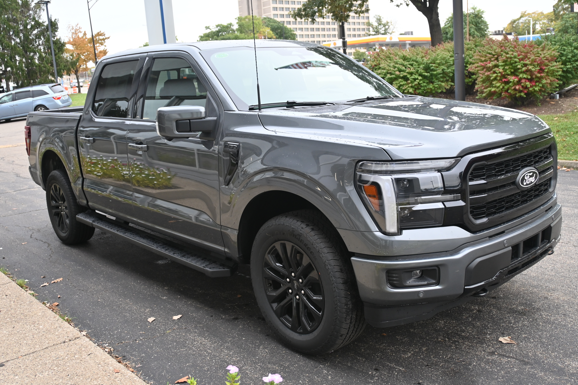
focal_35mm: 46
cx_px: 289
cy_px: 192
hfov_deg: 43.0
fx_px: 734
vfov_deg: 29.4
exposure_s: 1/250
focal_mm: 30.5
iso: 400
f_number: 4.8
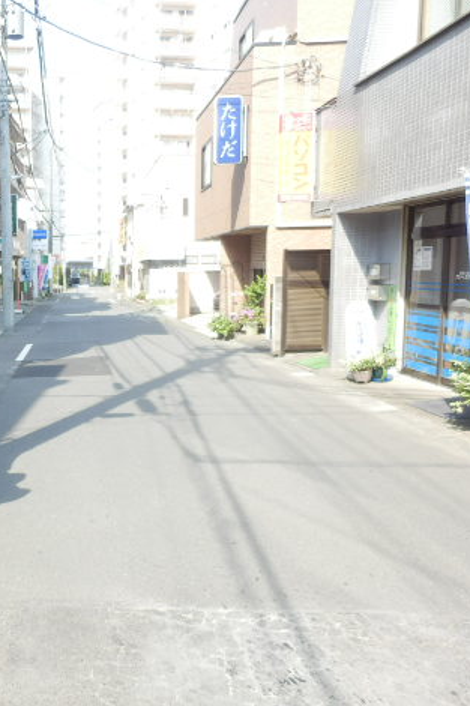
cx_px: 9
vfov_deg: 55.8
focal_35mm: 34
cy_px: 347
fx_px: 666
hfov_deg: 35.5
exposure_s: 1/250
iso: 80
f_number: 3
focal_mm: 4.2
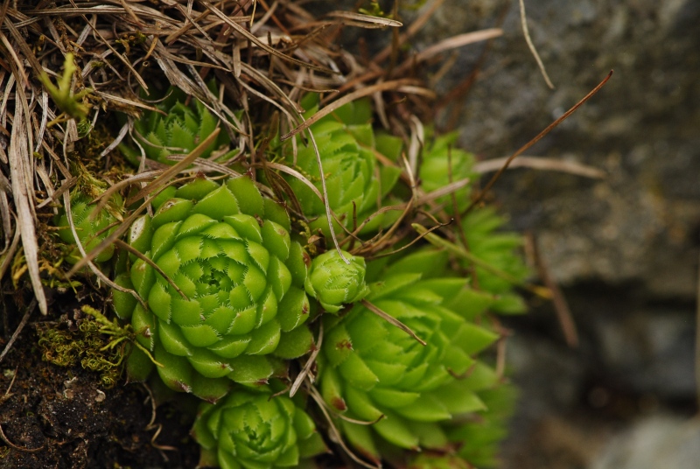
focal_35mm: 128
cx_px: 350
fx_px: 2483
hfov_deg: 16.0
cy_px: 234
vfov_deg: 10.8
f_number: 8
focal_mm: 85
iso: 400
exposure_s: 1/200
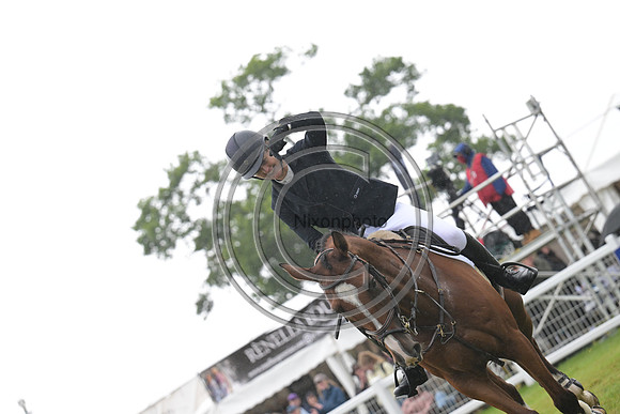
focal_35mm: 135
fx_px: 2325
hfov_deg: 15.2
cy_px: 207
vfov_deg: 10.2
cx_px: 310
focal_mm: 135
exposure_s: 1/1250
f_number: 4.5
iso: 2000
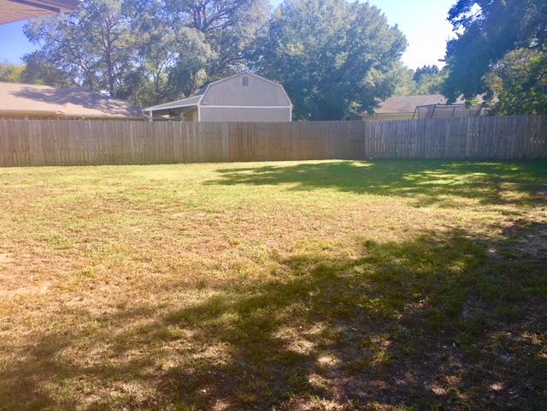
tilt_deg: -8.0
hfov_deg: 61.7
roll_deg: +0.1
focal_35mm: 29
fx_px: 458
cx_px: 274
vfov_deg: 48.2
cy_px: 206
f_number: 2.2
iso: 25
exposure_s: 1/499
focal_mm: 4.15
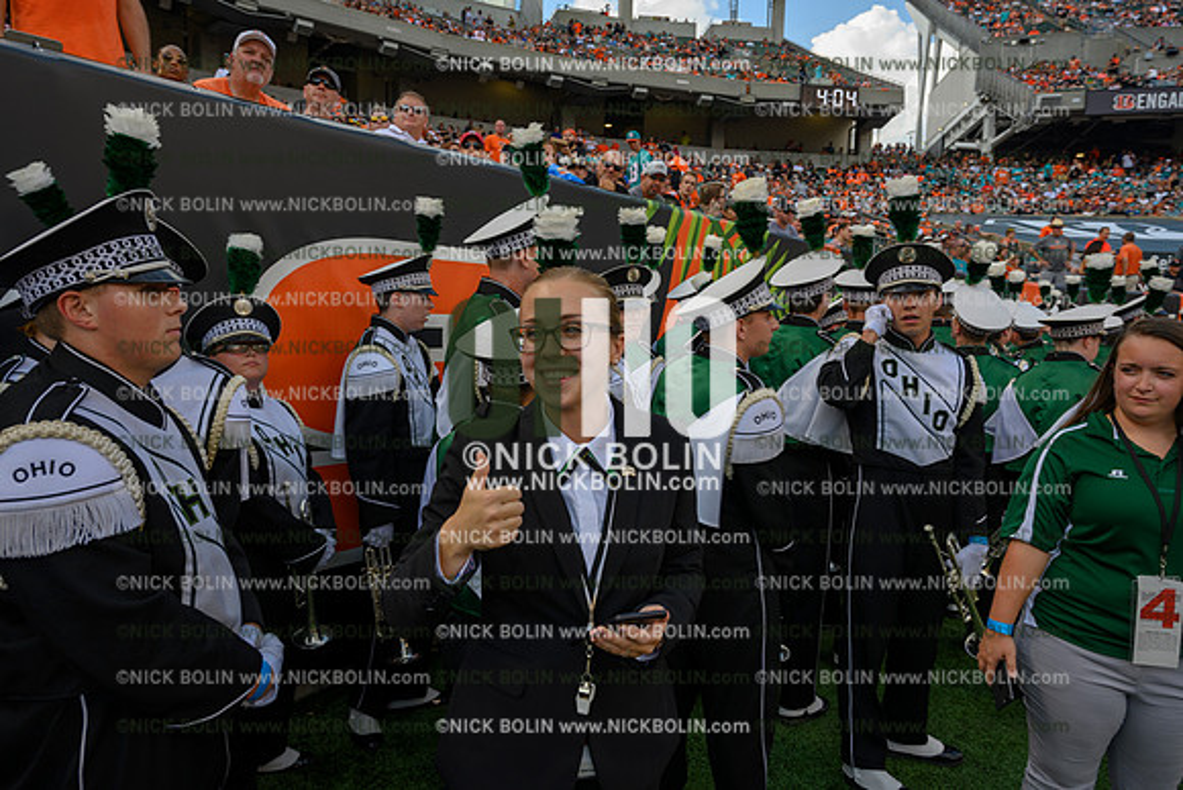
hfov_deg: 73.7
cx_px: 592
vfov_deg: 53.2
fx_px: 789
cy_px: 395
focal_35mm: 24
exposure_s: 1/100
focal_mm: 24
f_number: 7.1
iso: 80
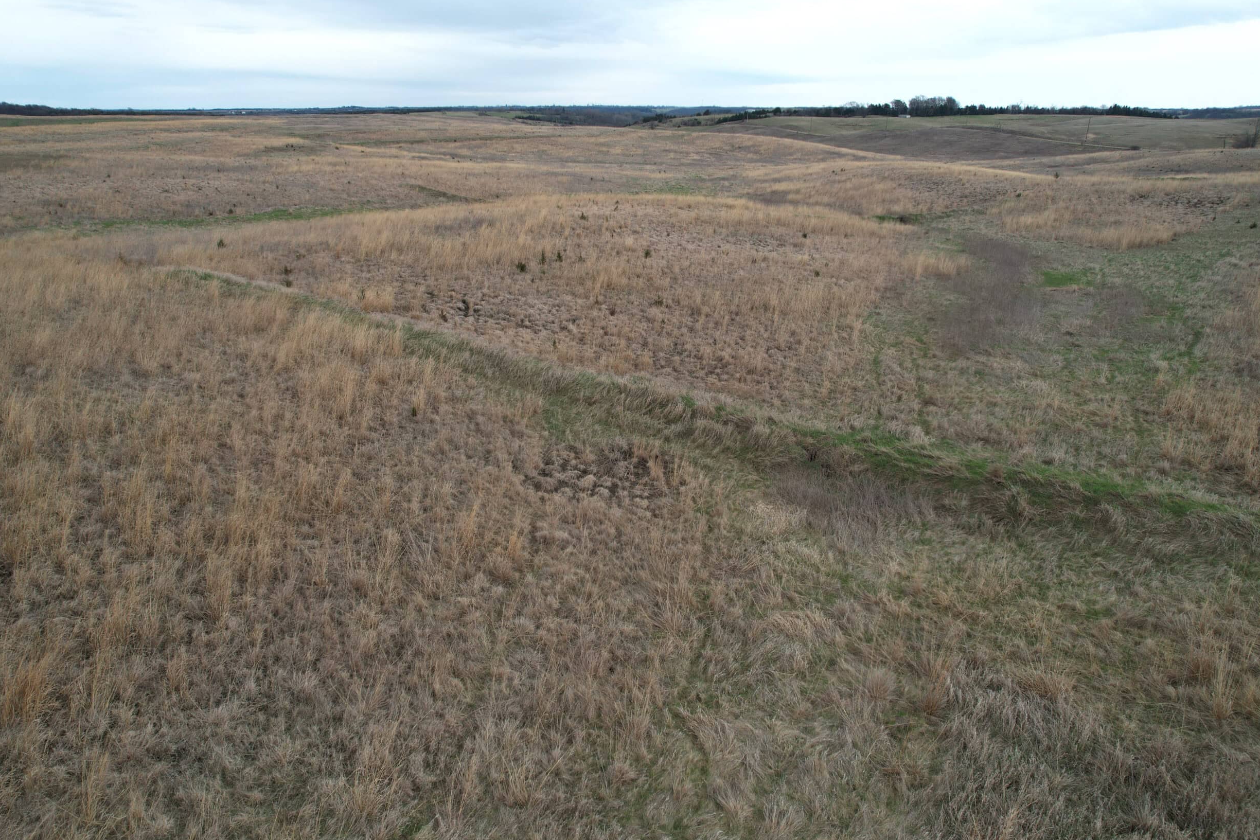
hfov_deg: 76.1
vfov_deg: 55.1
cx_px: 608
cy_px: 425
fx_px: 805
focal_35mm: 23
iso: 100
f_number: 2.8
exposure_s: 1/640
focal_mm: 8.4
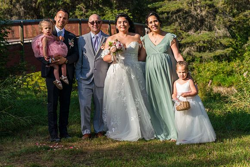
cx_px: 125
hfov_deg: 24.5
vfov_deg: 16.5
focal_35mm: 83
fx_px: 576
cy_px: 84
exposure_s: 1/800
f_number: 5.6
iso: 250
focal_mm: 83
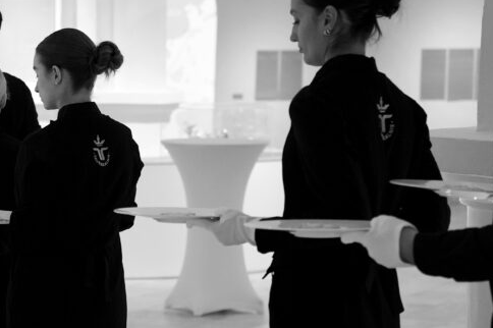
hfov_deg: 15.7
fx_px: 1765
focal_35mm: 129
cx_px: 40
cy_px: 208
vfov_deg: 10.6
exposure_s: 1/160
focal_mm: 52
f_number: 2.8
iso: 4000
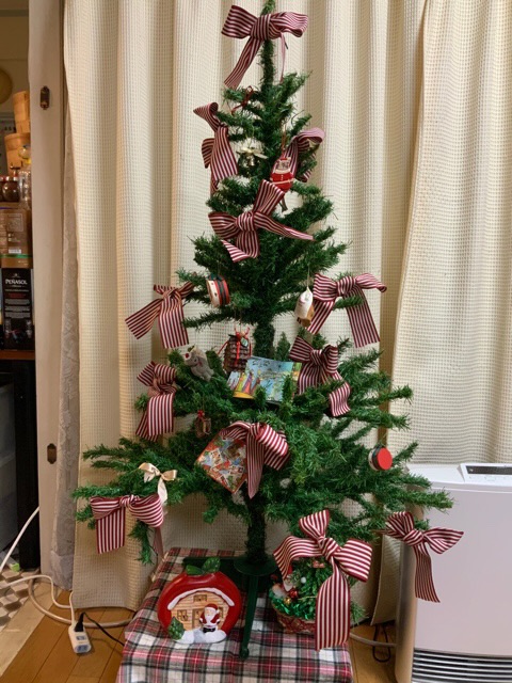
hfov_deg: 48.2
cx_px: 256
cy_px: 342
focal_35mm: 29
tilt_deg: -7.4
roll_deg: -1.7
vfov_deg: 61.7
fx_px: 572
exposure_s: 1/60
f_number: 1.8
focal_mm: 3
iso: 160
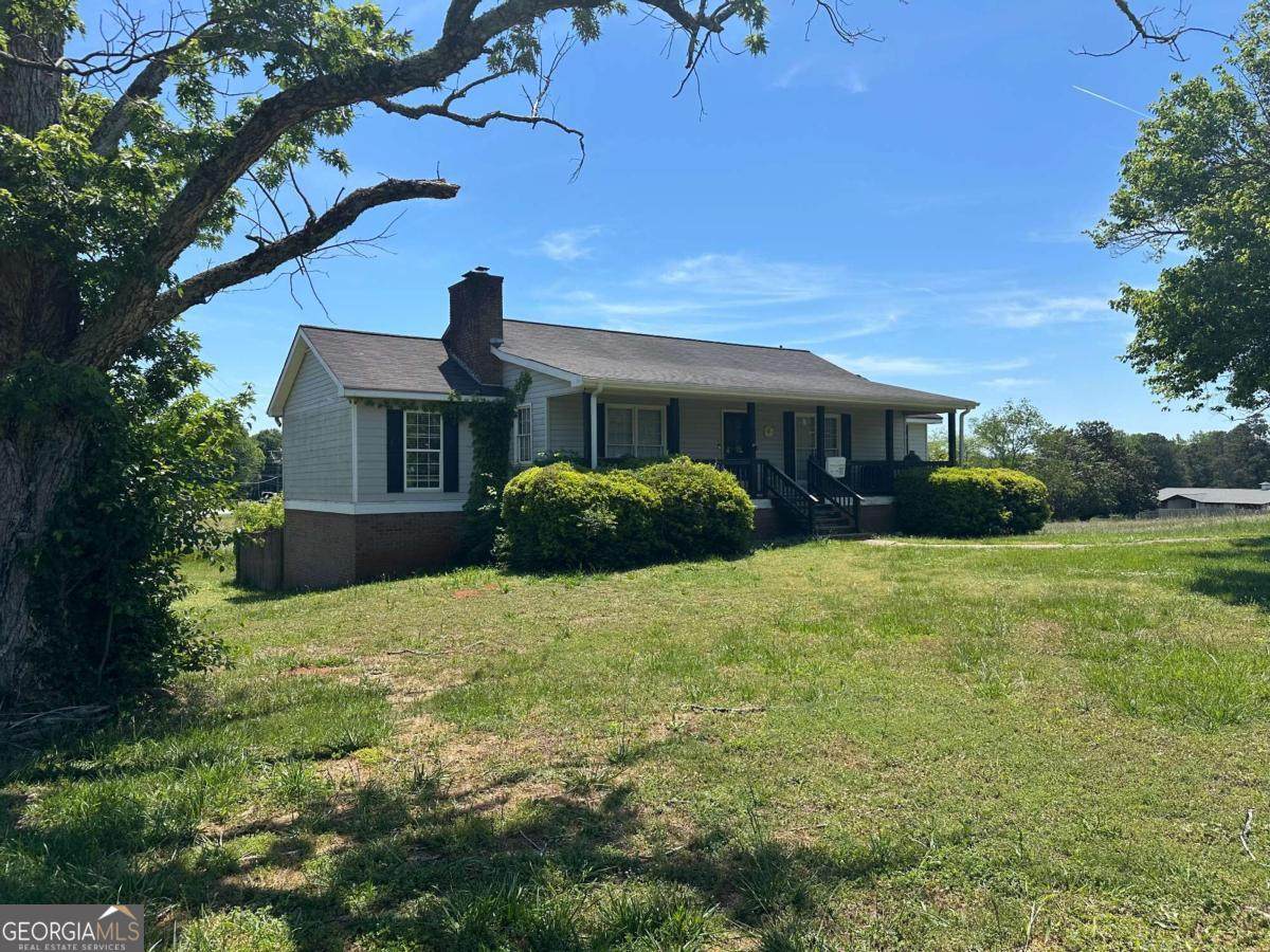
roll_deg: -0.3
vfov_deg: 56.8
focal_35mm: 24
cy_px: 476
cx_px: 635
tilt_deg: +0.9
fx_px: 881
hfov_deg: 71.6
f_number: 1.78
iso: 80
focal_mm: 6.86
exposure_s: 1/4762
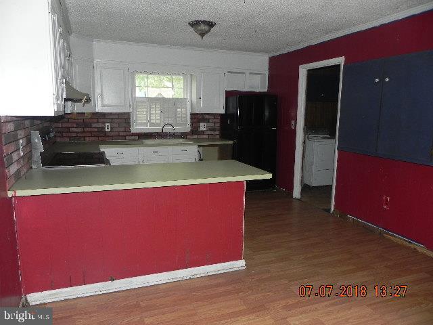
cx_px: 216
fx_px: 325
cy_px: 162
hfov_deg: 67.3
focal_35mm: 26
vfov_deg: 53.1
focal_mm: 4.6
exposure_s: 1/30
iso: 200
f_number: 2.8
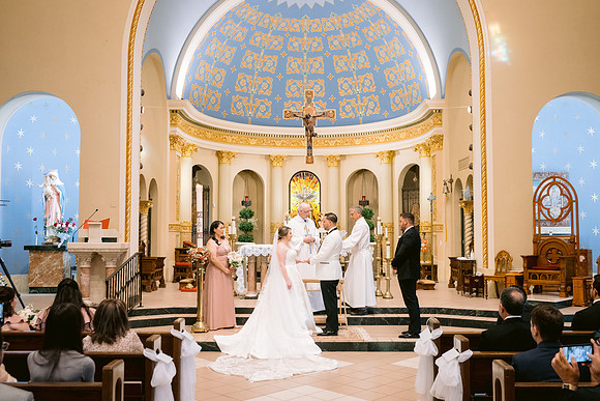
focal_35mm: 37
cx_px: 298
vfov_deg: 35.8
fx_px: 620
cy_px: 198
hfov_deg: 51.7
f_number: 4
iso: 1600
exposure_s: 1/100
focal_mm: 35
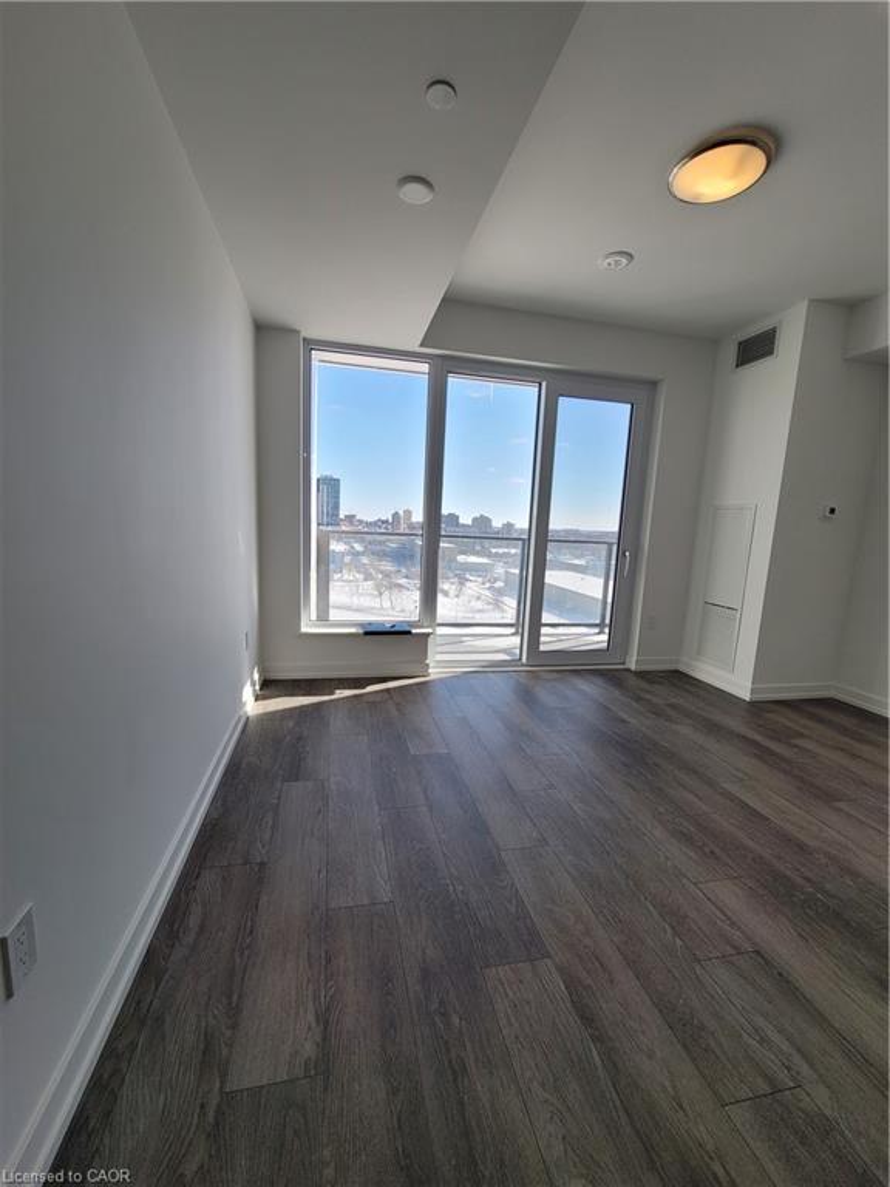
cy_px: 594
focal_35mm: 13
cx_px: 445
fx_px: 446
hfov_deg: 89.9
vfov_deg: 106.2
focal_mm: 2.2
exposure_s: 1/582
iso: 64
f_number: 2.2
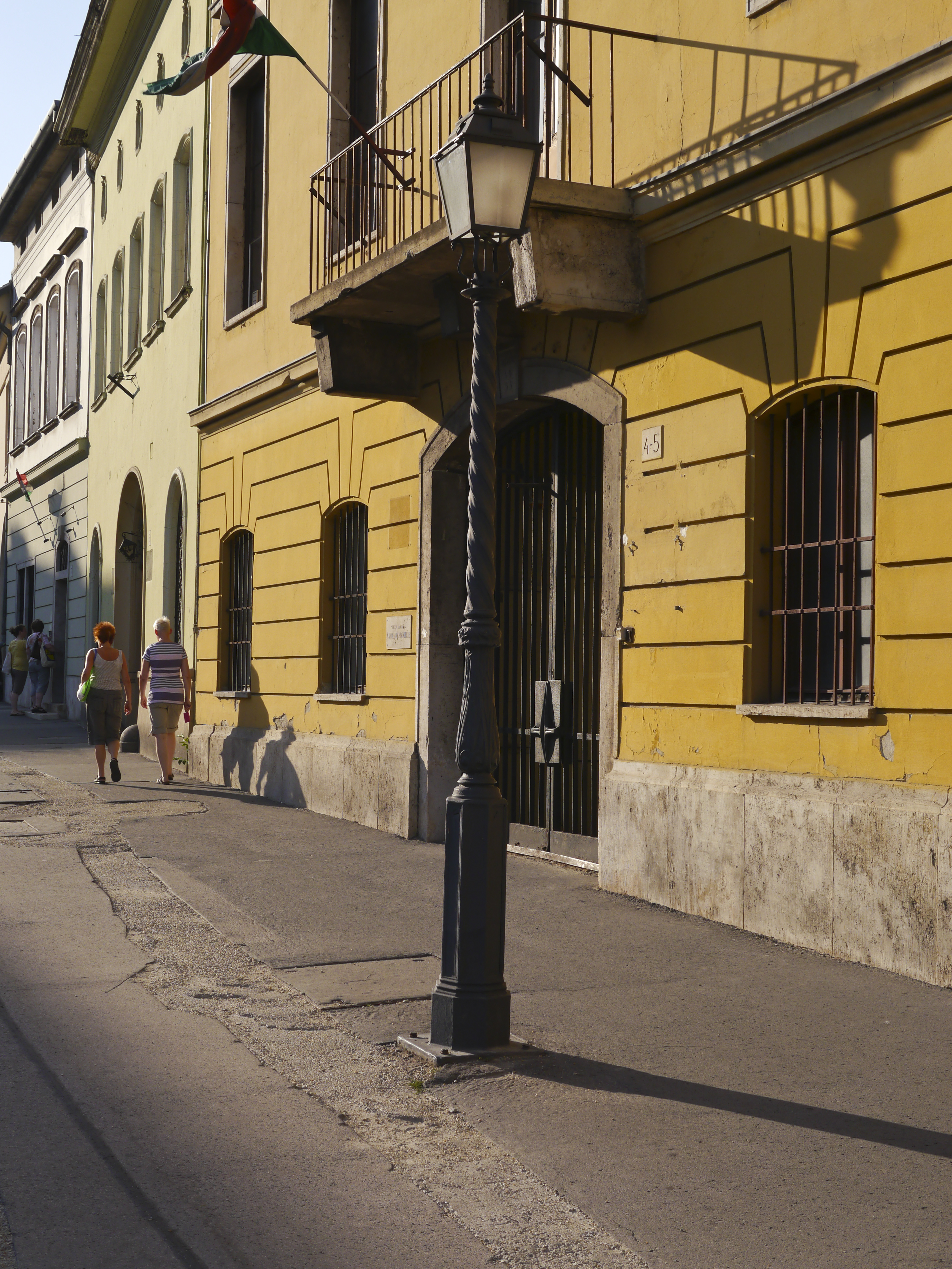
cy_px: 634
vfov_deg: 38.2
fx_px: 1833
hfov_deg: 29.1
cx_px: 476
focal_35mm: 50
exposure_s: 1/320
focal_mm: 25
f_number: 9
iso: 160
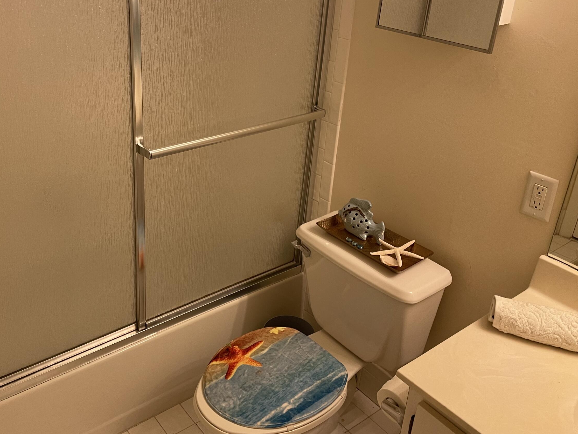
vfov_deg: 40.4
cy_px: 165
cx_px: 204
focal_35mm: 35
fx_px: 584
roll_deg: -0.9
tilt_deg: -25.4
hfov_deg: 51.9
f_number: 1.6
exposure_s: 1/60
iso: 100
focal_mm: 4.2
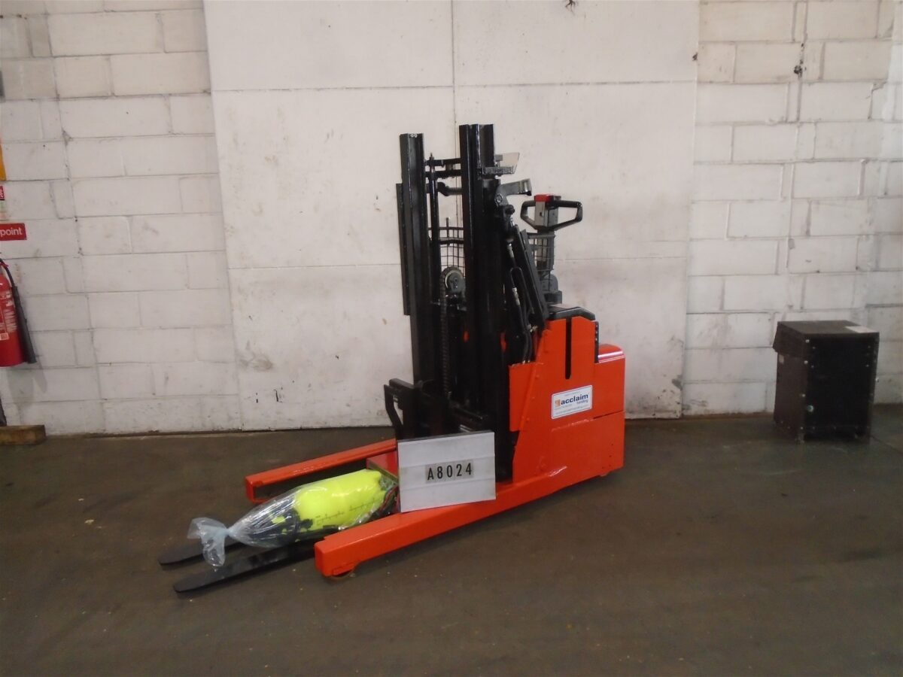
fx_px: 678
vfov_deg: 53.1
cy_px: 338
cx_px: 452
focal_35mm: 26
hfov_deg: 67.3
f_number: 3.2
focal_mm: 4.6
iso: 400
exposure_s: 1/60
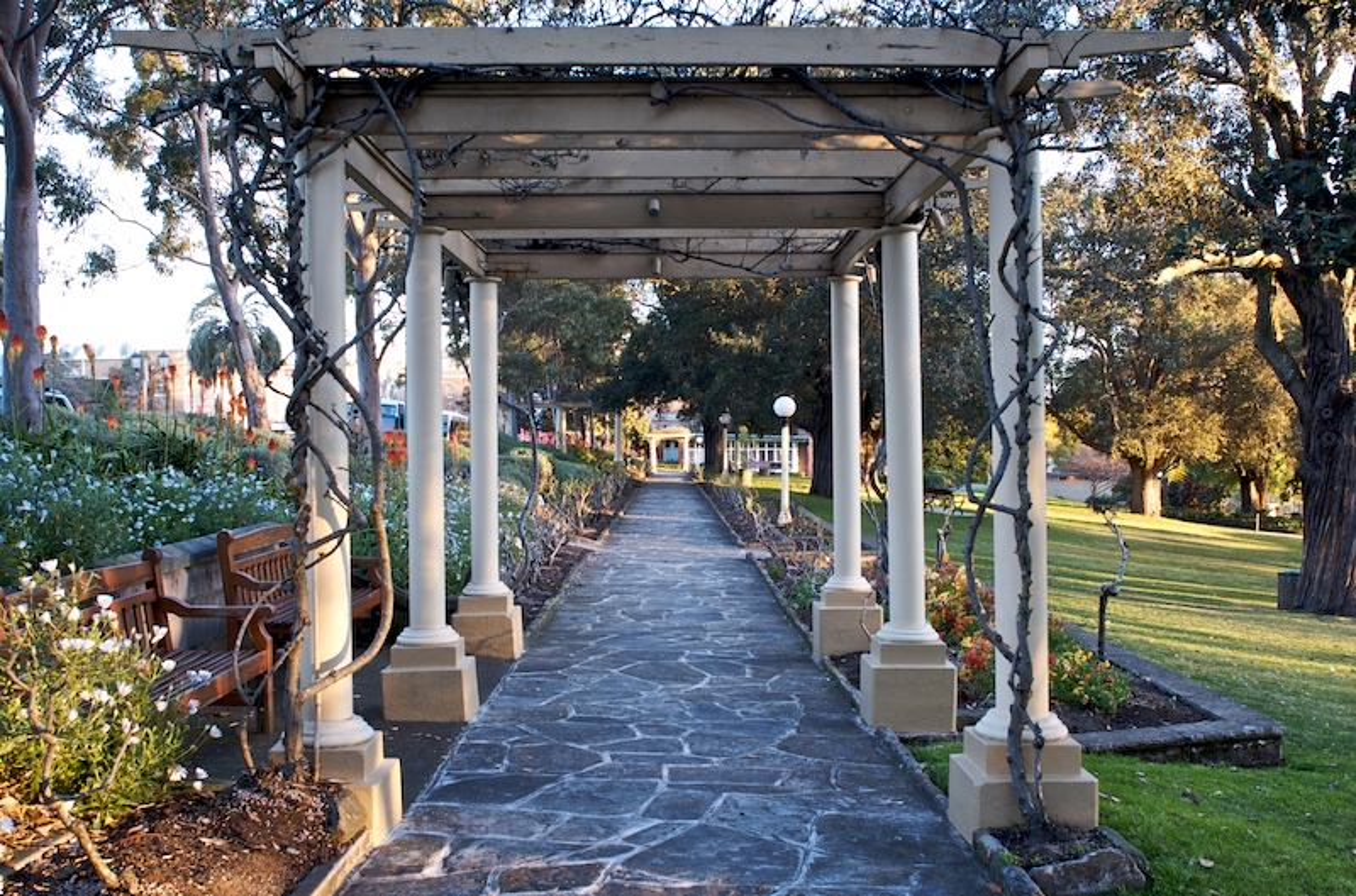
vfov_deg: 36.7
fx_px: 1353
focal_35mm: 36
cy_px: 448
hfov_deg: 53.2
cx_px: 678
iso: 400
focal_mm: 24
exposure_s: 1/30
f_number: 8
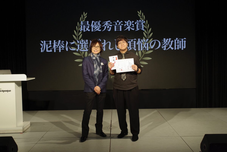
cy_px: 76
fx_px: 227
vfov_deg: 36.9
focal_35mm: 36
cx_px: 114
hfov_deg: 53.1
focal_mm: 36
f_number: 8
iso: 1600
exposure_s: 1/200
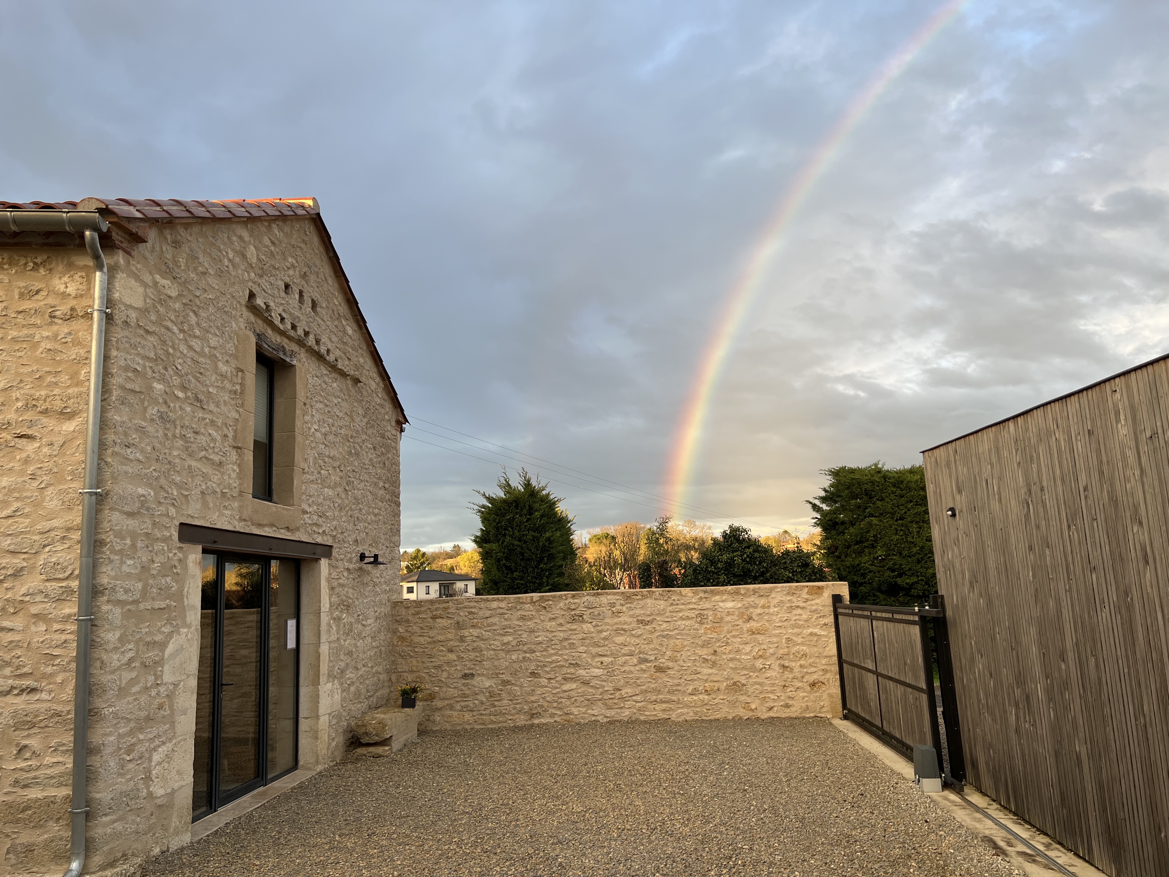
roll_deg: +3.0
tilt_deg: +9.5
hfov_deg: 67.3
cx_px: 584
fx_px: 878
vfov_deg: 53.1
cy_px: 438
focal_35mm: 26
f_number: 1.5
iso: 50
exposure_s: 1/389
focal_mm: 5.7
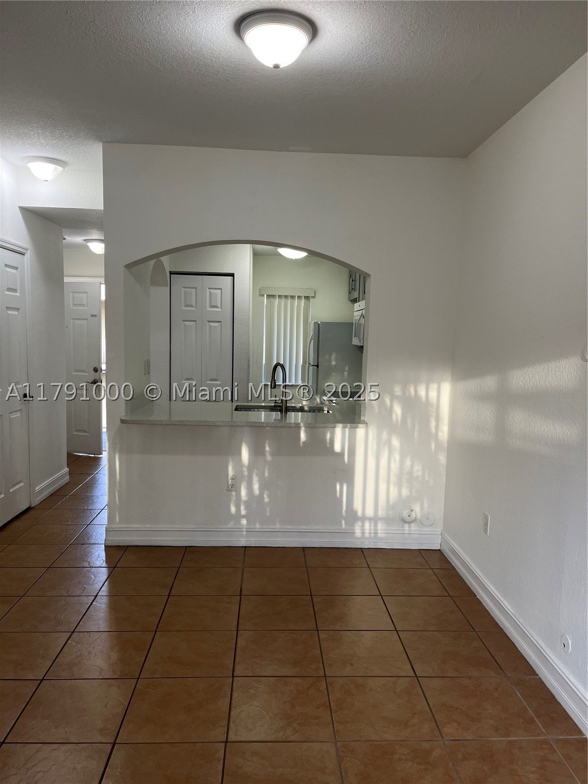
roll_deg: -1.1
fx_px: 589
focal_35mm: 26
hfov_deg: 53.1
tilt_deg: -7.4
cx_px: 294
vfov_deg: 67.3
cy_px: 392
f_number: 1.6
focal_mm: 5.1
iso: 64
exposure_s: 1/60
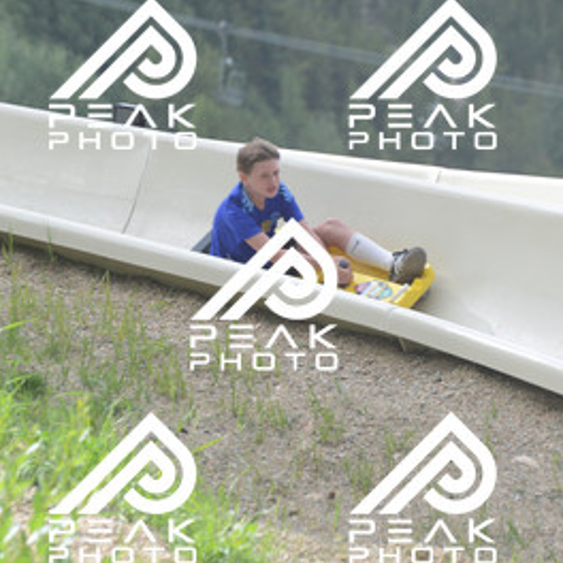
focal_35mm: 251
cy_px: 280
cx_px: 273
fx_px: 4619
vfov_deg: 7.0
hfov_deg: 7.0
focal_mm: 195
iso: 560
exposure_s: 1/640
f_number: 6.3
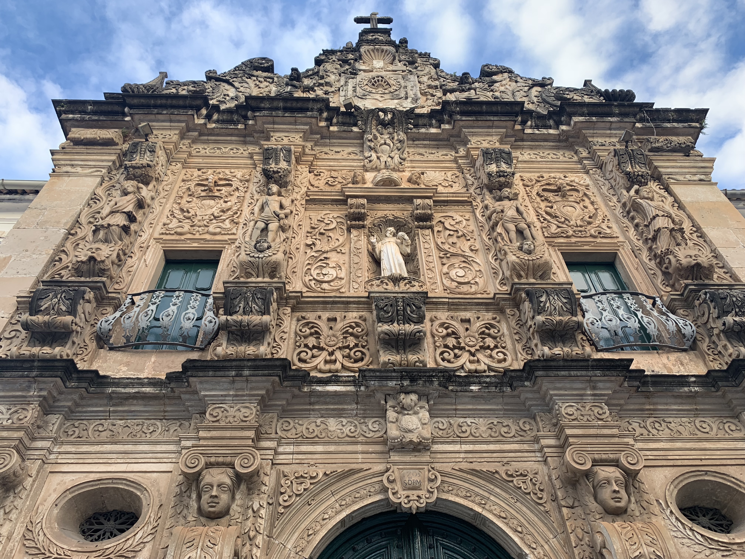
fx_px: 560
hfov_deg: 67.3
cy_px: 280
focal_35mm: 26
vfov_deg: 53.1
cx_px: 372
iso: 25
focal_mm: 4.25
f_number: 1.8
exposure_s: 1/130
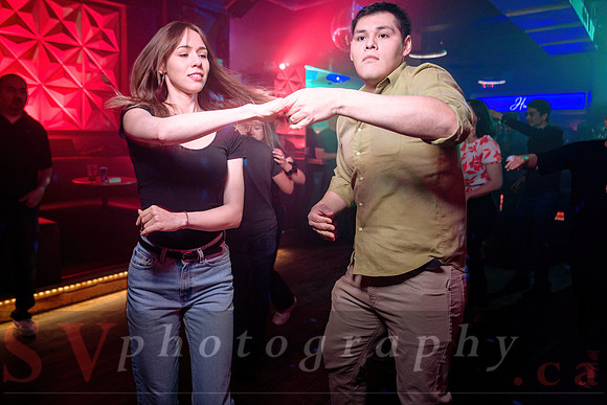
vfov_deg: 44.5
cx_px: 265
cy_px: 177
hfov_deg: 63.0
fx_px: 494
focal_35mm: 29
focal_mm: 26
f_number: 2.8
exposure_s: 1/50
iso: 1000
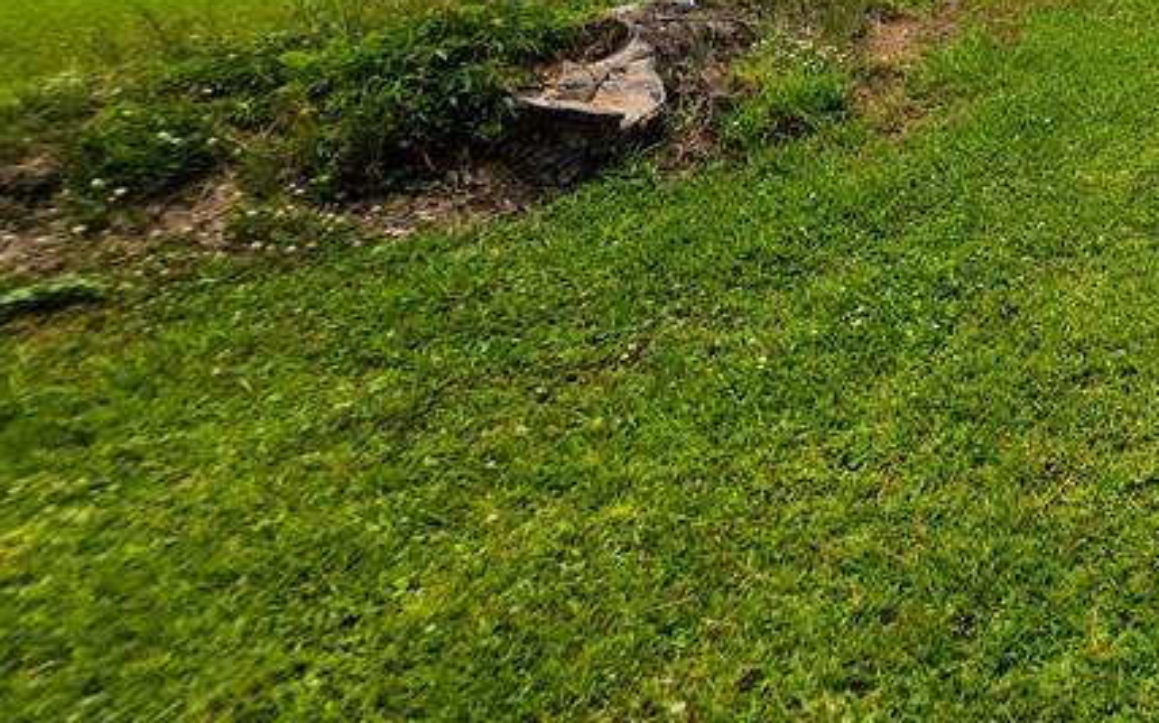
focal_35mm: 33
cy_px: -57
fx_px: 1042
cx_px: 1338
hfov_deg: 42.4
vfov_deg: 33.7
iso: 40
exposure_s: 1/3117
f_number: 1.9
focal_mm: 2.2
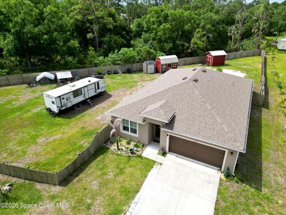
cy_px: 108
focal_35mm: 24
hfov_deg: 71.6
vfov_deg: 56.8
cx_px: 143
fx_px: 198
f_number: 1.7
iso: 140
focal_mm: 6.72
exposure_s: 1/4000
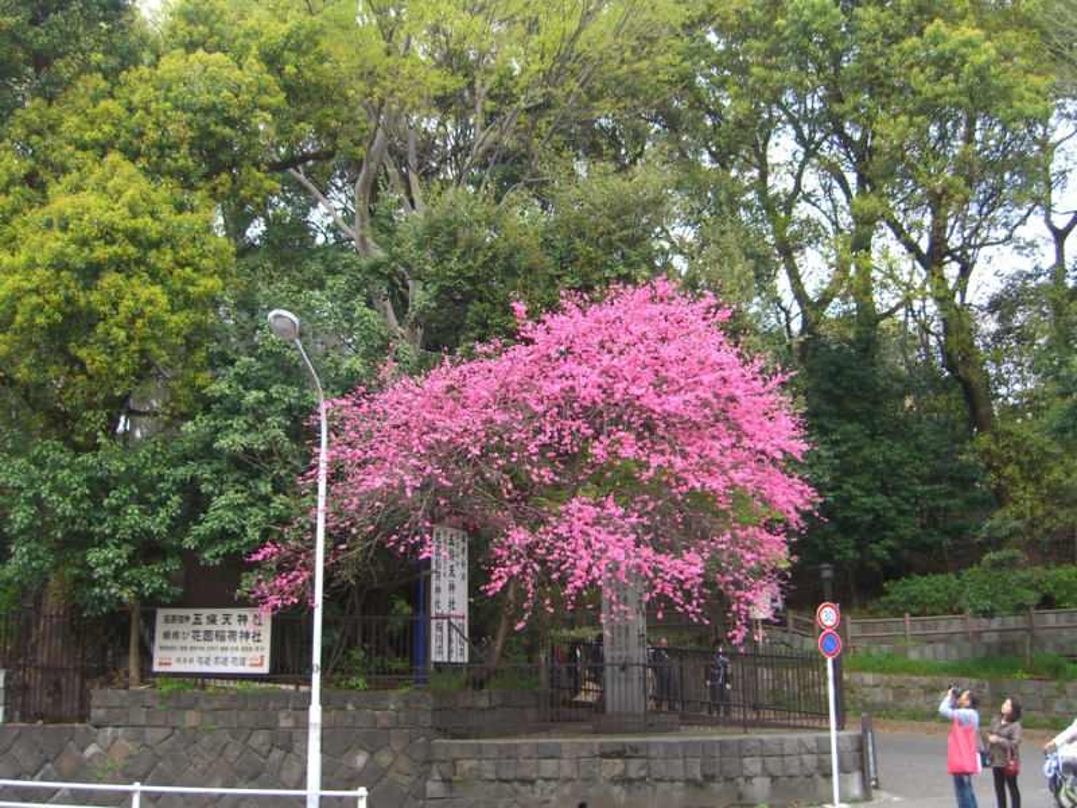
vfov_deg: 37.7
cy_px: 404
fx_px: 1182
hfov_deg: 49.0
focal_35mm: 38
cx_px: 538
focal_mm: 7.9
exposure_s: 1/100
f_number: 2.8
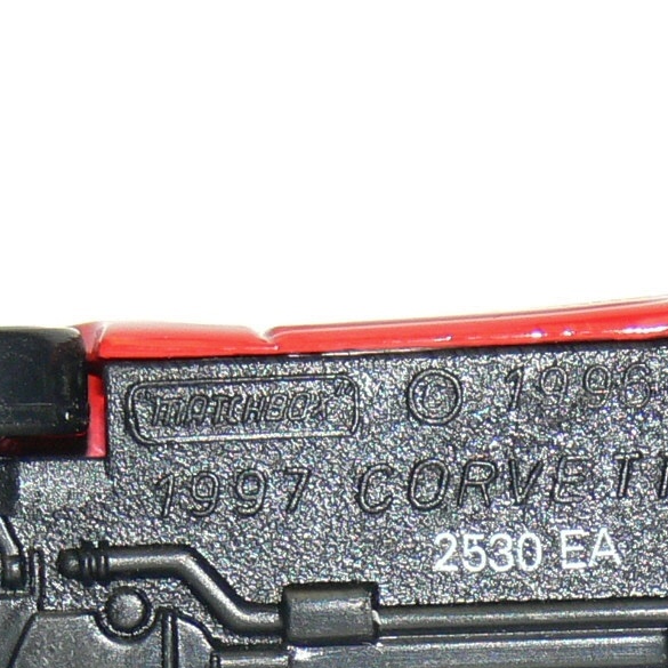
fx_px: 9235
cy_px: 644
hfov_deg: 4.1
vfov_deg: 4.1
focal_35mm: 423
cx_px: 475
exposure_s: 1/30
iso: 100
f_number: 4
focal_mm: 23.2
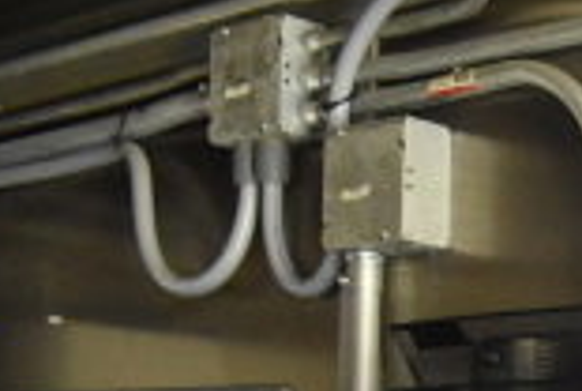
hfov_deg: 15.8
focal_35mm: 106
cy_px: 720
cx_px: 1104
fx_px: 1717
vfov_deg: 11.9
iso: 6400
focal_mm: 18
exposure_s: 1/200
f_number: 7.1
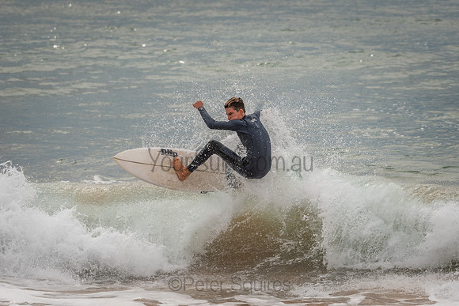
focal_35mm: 290
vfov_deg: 4.7
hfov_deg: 7.1
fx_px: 3698
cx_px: 230
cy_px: 153
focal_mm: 290
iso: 200
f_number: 5.6
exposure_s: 1/2000
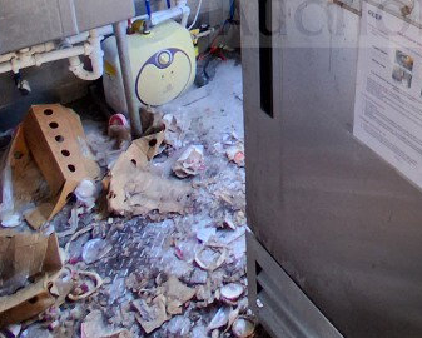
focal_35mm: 40
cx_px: 349
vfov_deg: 32.0
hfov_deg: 43.2
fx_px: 500
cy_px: -52
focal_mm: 1.4
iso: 200
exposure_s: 1/40
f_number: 2.2
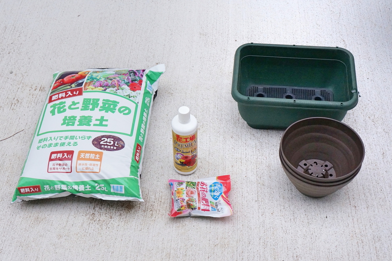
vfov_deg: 30.8
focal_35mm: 44
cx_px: 196
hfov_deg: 45.0
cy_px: 130
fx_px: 473
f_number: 8
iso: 1600
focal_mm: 29
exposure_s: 1/2000
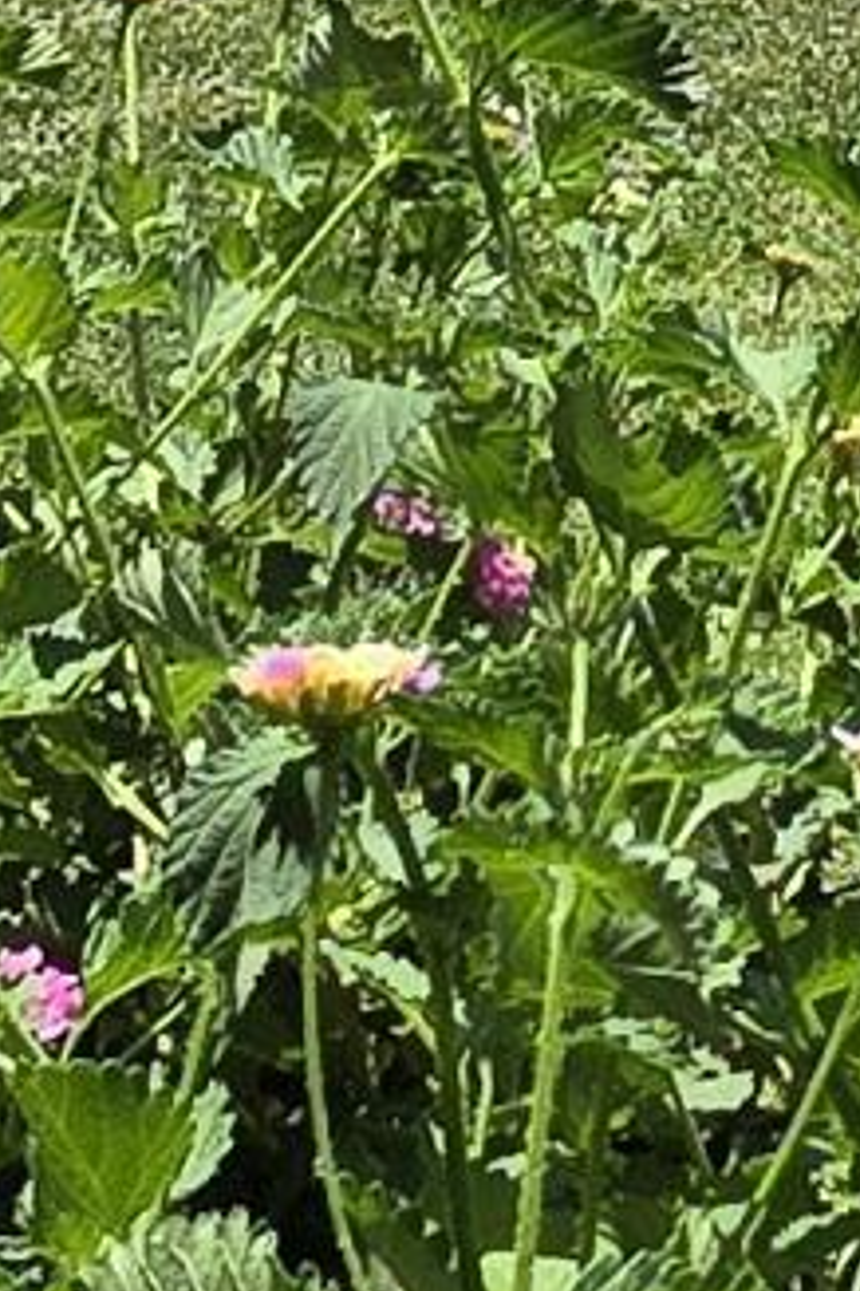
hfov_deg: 10.6
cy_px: -1548
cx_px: 1333
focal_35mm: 124
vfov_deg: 13.4
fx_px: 4443
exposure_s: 1/2016
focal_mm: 2.2
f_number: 2.2
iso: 50
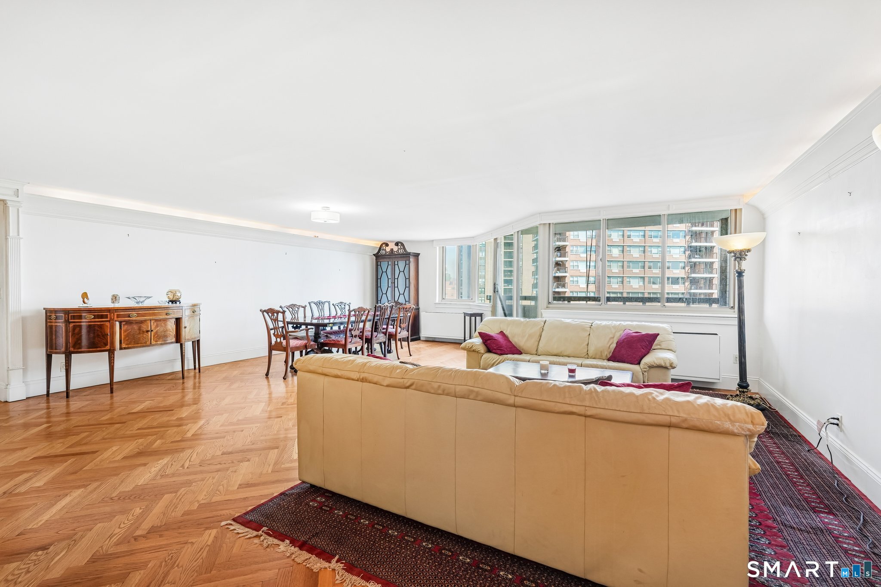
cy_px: 294
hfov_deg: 96.7
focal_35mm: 16
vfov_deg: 73.7
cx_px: 440
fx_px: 391
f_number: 8
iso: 400
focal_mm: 16
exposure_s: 1/30
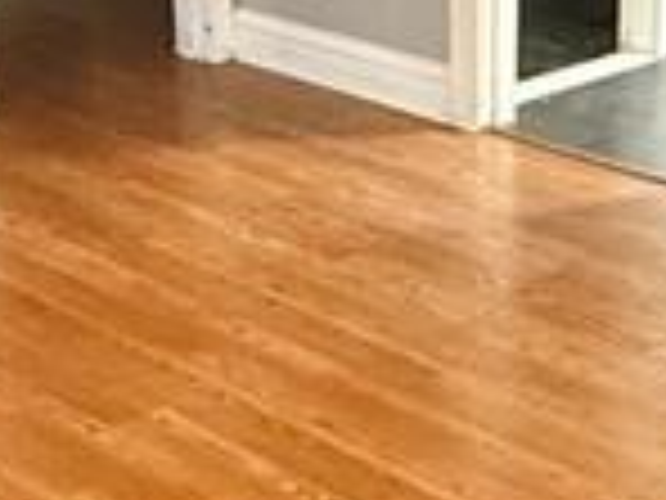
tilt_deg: -18.0
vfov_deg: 15.2
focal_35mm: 97
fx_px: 1866
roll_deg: -0.7
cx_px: 513
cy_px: 135
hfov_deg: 20.1
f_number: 2.2
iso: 1000
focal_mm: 2.22
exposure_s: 1/60
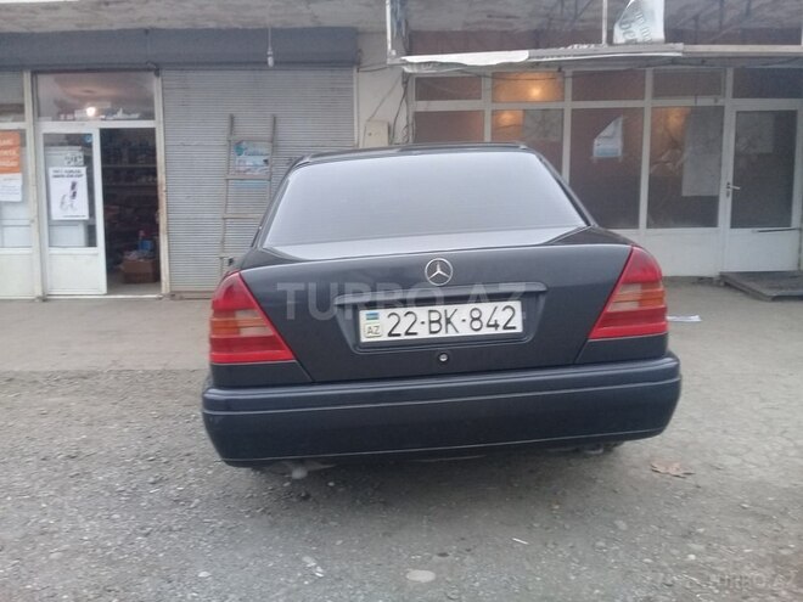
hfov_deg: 58.4
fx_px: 719
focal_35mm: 31
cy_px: 301
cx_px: 402
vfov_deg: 45.4
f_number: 2.2
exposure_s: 1/33
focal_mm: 3.3
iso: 100
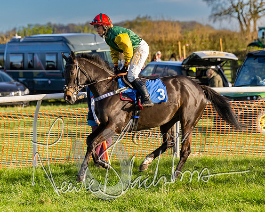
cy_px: 106
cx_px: 129
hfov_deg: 9.1
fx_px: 1668
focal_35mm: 213
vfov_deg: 7.3
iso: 400
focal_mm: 115
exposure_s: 1/1600
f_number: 3.5
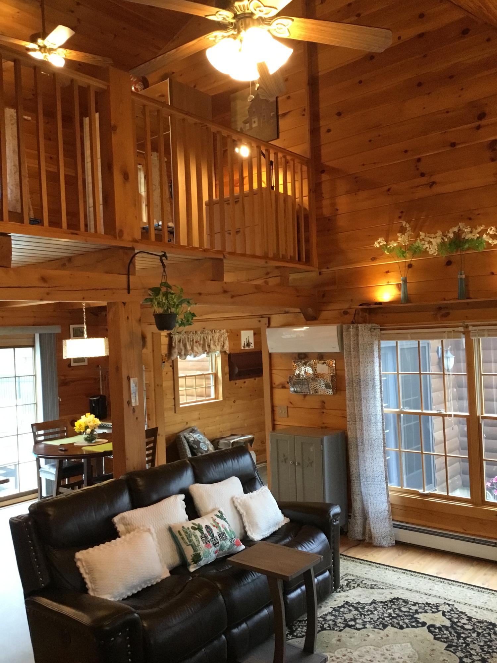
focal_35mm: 31
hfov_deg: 45.4
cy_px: 332
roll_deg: +1.6
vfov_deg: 58.4
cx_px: 248
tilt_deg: -0.3
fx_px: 593
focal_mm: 3.3
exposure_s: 1/30
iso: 200
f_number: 2.4
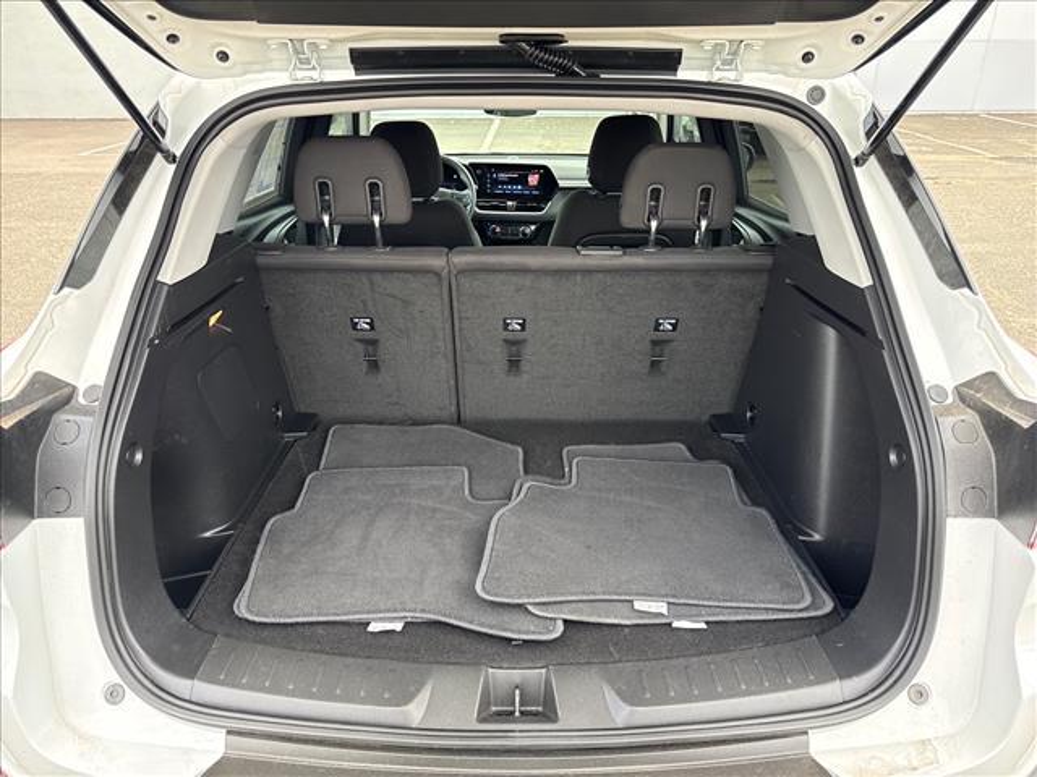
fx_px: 719
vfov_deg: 56.8
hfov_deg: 71.6
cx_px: 518
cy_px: 388
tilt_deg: -24.0
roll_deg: +0.6
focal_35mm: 24
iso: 200
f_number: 1.78
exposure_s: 1/140
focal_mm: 6.76
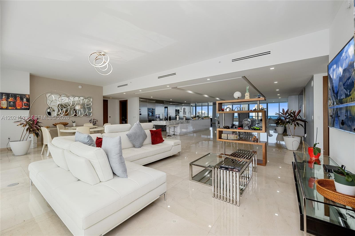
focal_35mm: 14
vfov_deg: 81.2
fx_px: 138
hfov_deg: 104.3
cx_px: 178
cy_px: 118
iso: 160
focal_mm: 14
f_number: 8
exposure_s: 1/60
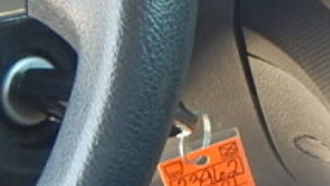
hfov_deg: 13.0
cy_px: 28
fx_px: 1261
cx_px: 654
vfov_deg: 8.4
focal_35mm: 144
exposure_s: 1/30
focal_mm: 4
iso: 125
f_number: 3
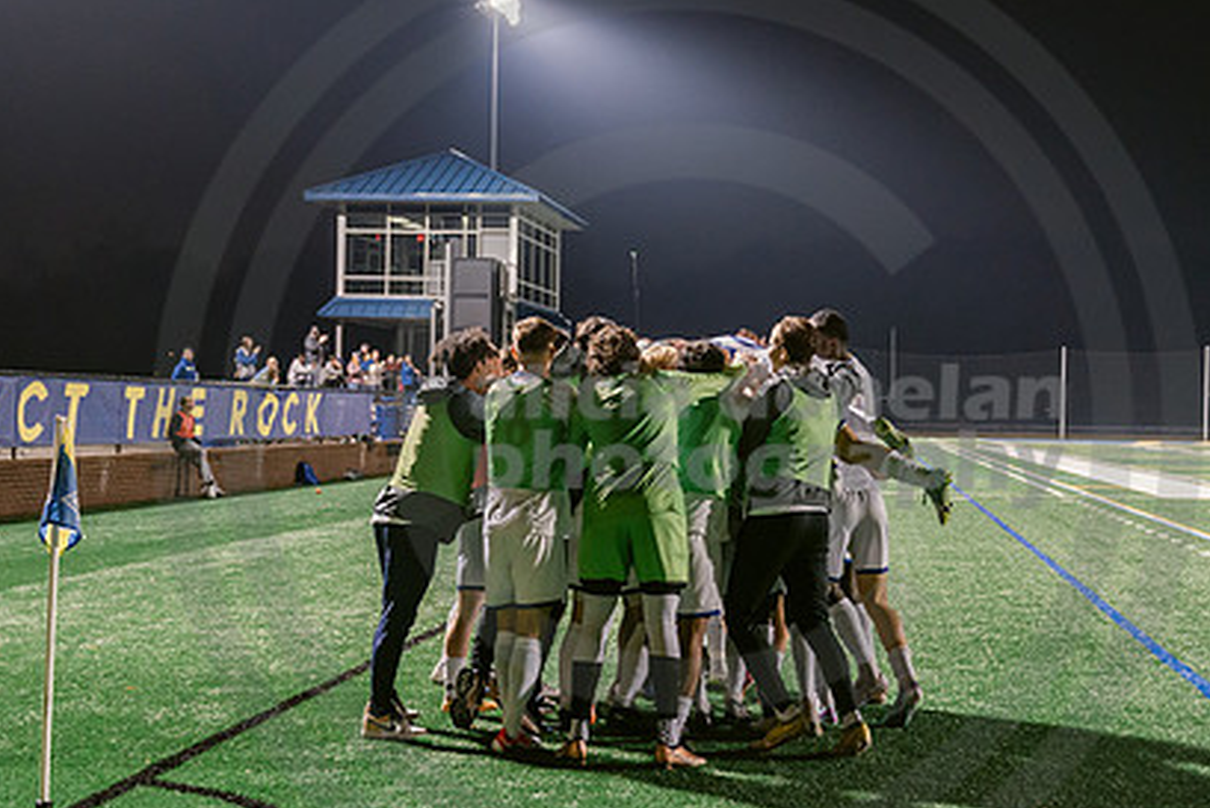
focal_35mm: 51
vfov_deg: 26.5
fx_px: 1715
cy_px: 425
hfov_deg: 38.8
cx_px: 677
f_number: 4
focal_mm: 36
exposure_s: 1/80
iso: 2500
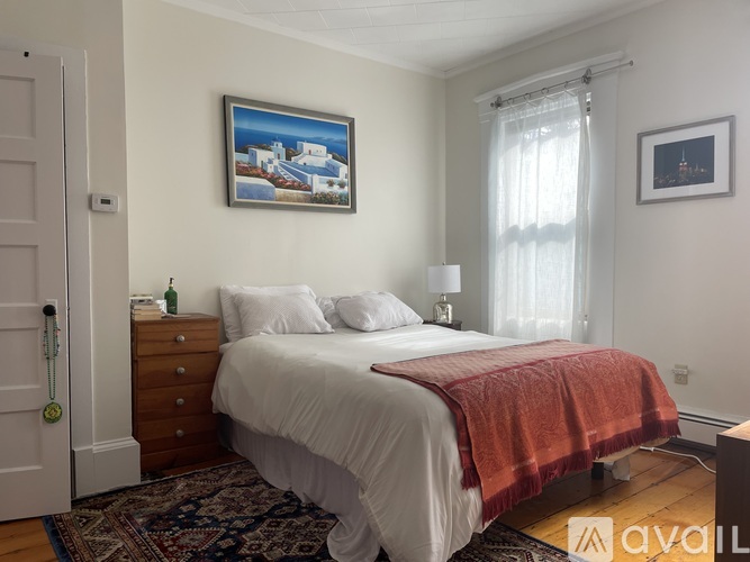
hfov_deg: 67.3
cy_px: 281
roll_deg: +0.6
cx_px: 375
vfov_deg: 53.0
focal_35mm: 26
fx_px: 563
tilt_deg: -1.4
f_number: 1.6
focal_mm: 4.2
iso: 50
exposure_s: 1/121
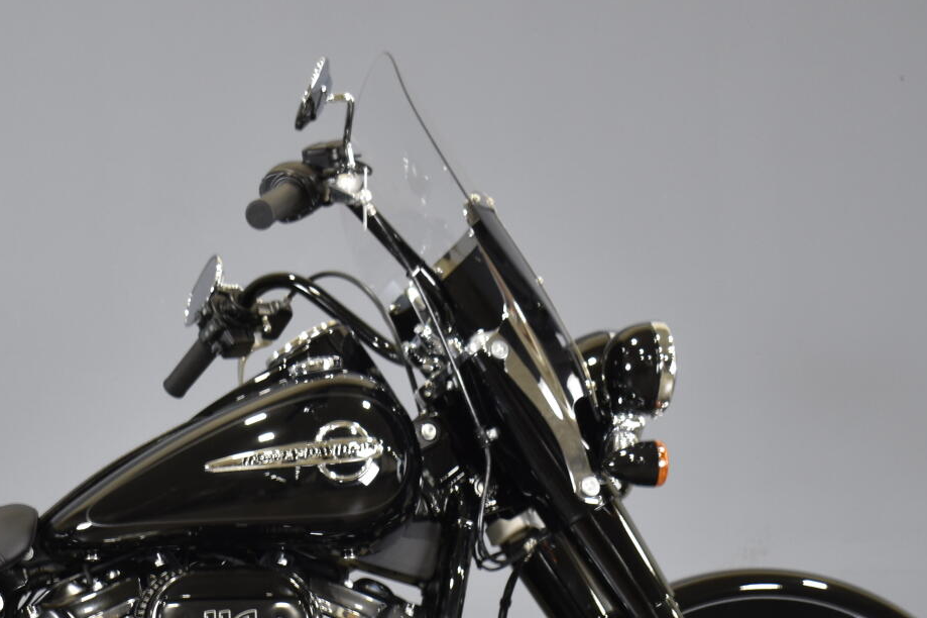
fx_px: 2857
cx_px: 94
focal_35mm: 111
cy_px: 604
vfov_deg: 12.2
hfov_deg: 18.1
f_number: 4.5
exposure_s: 1/15
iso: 400
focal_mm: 34
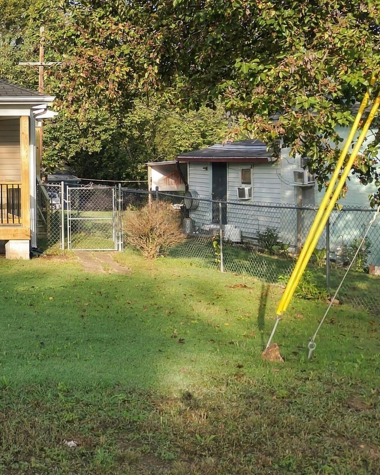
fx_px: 773
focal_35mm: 55
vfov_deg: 33.8
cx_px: -137
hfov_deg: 23.7
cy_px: 155
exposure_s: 1/800
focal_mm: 8.7
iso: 100
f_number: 1.8
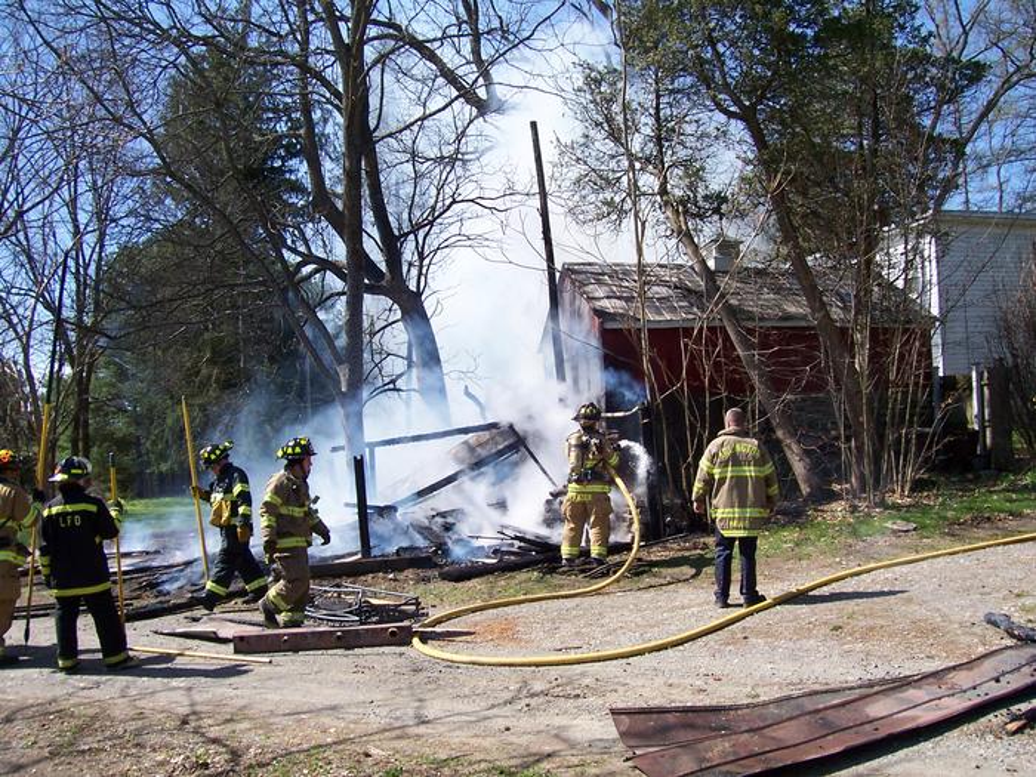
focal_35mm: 34
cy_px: 388
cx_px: 518
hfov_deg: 54.0
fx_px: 1018
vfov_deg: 41.8
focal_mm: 5.6
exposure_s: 1/350
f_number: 5.6
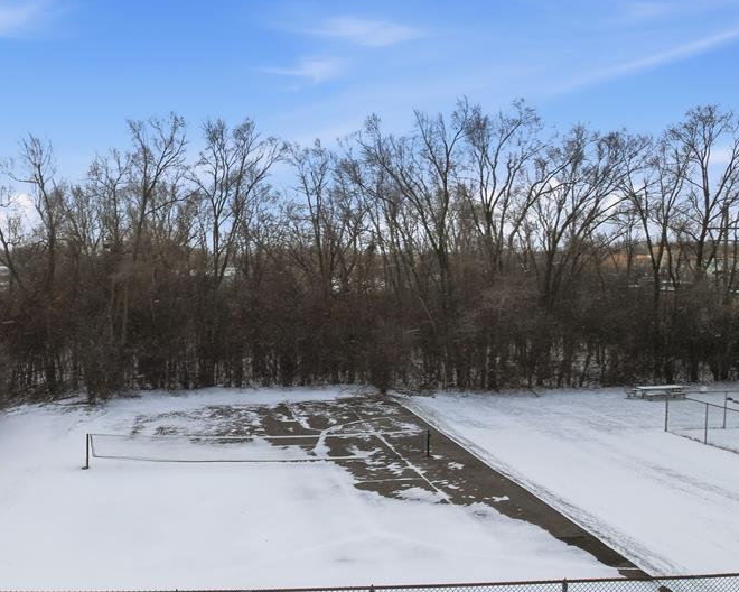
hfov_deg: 53.7
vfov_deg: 45.7
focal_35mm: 32
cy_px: 332
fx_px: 700
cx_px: 205
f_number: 2.8
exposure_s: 1/640
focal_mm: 8.4
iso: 130
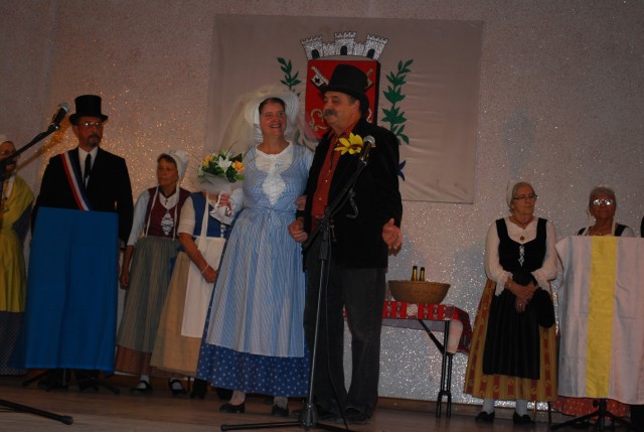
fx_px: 1290
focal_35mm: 72
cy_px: 216
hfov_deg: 28.0
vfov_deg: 19.0
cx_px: 322
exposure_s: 1/60
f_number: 5.6
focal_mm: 48
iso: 360
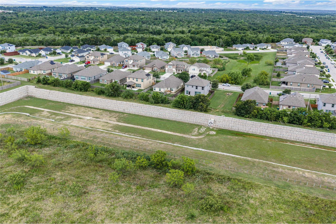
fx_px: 271
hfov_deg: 63.6
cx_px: 168
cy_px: 112
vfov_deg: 45.0
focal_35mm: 29
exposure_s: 1/50
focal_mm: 29
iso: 320
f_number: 8
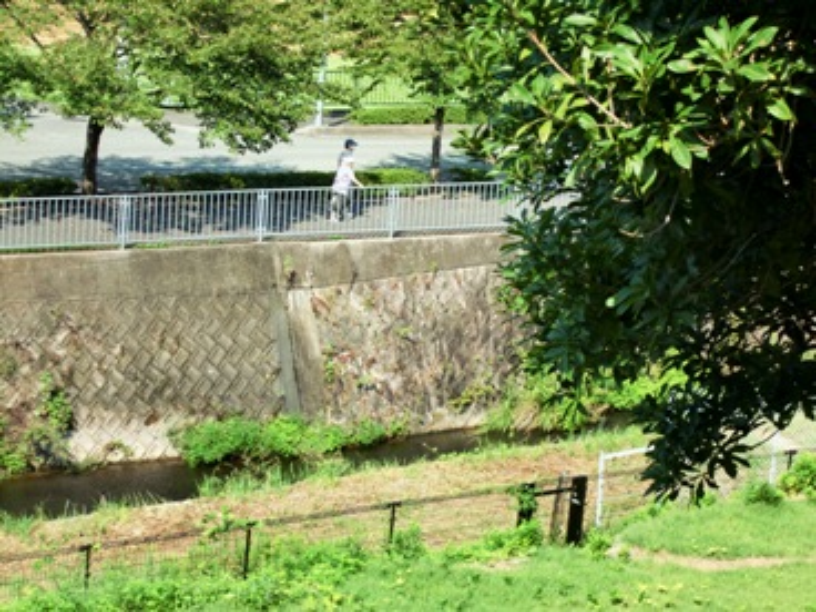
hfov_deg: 17.6
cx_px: 408
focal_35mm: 112
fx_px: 2640
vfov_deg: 13.2
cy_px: 306
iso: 64
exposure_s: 1/160
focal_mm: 19.6
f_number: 5.8
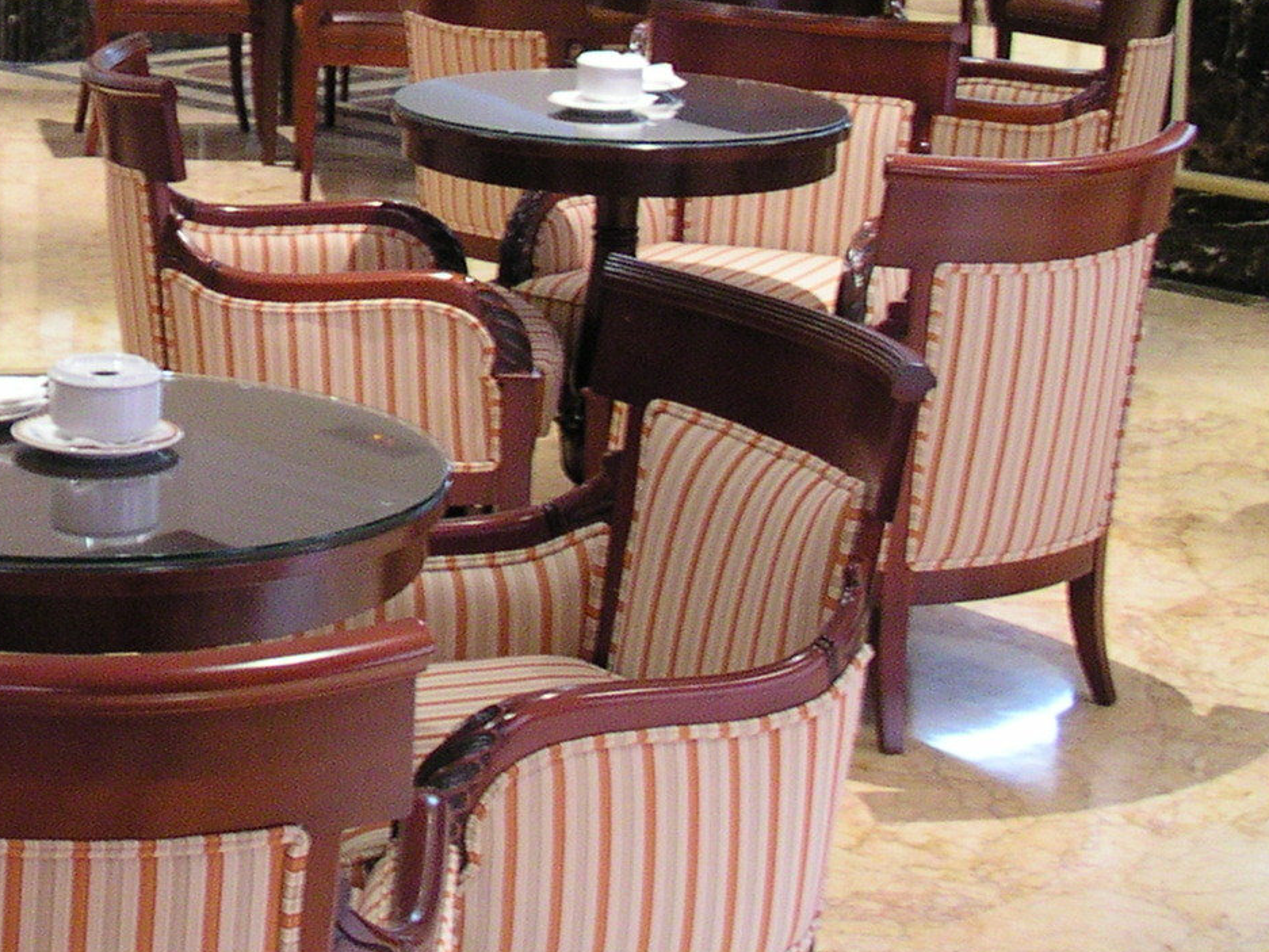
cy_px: 58
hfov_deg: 20.0
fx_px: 3446
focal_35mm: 94
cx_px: -83
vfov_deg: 15.5
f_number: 2.9
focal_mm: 6.6
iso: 244
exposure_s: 1/5.3
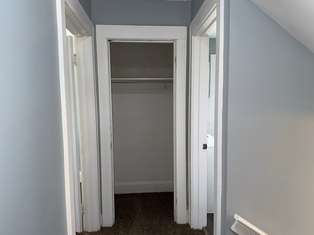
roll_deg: +0.4
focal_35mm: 25
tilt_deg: -4.2
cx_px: 151
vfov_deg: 54.9
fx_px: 227
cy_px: 121
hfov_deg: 69.4
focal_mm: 6.76
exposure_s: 1/21
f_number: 1.78
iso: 50
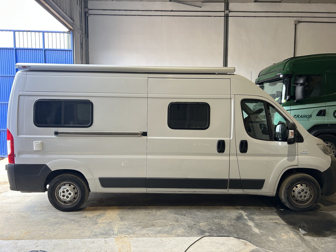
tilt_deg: -3.6
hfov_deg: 67.3
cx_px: 168
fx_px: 252
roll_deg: +0.3
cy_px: 126
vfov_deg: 53.1
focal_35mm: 26
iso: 125
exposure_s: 1/100
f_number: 1.5
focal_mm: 5.7
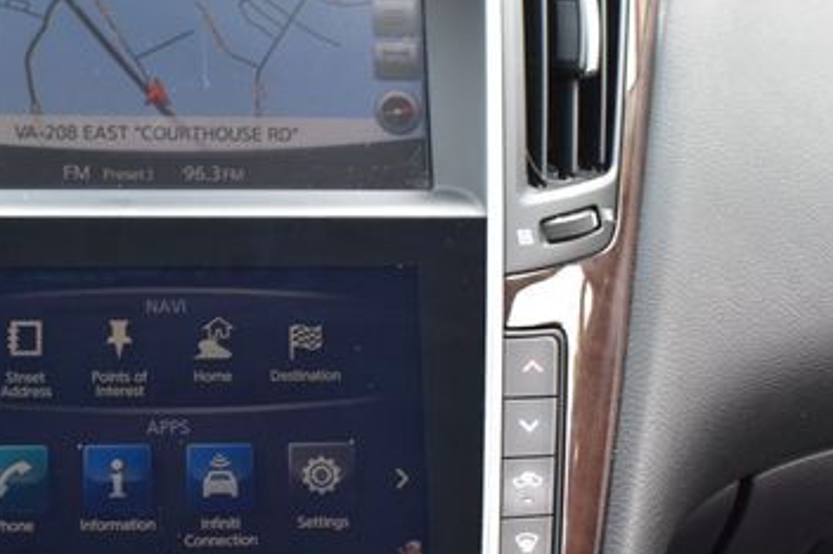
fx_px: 1641
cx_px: 175
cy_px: 291
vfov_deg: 19.1
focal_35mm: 71
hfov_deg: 27.9
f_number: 7.1
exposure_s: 1/30
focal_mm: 26
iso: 400
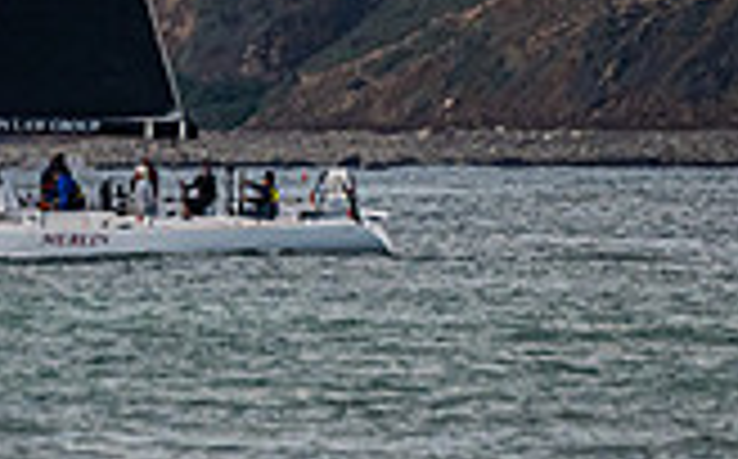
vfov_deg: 0.7
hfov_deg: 1.1
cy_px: -572
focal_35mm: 1941
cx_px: -349
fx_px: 38986
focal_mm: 400
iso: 400
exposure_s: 1/6400
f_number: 5.6
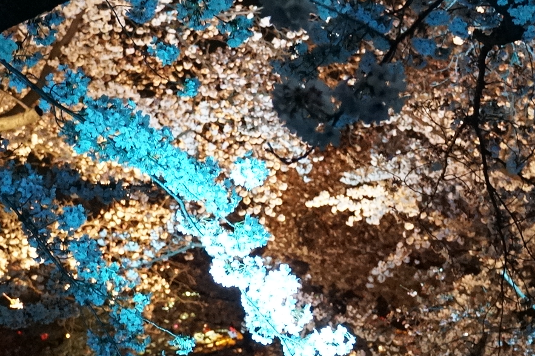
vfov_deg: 8.0
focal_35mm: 169
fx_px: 2505
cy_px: 420
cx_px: 394
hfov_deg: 12.2
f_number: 4.5
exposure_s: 1/60
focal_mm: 33
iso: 4000
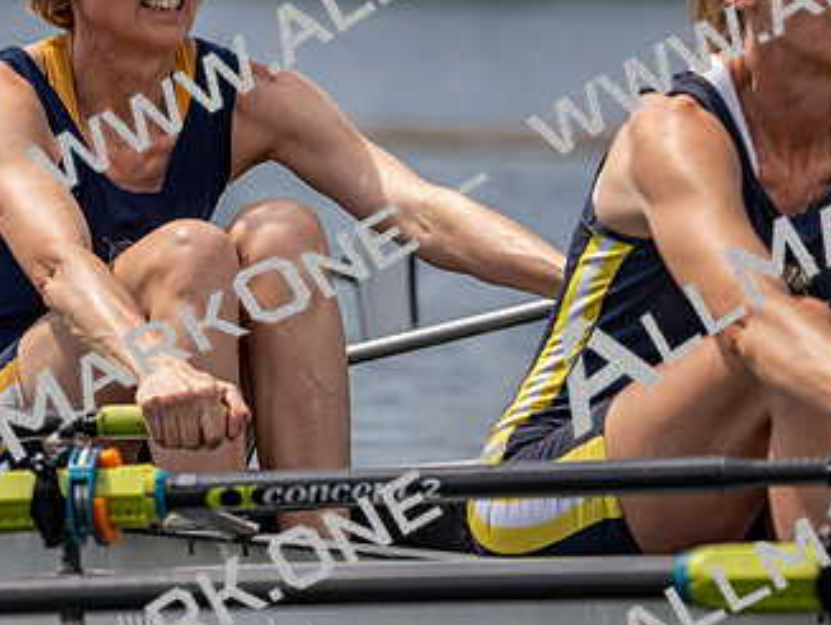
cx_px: 343
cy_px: 197
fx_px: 13146
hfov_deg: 3.6
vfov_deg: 2.7
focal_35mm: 547
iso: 200
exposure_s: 1/1600
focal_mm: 321
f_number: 6.3
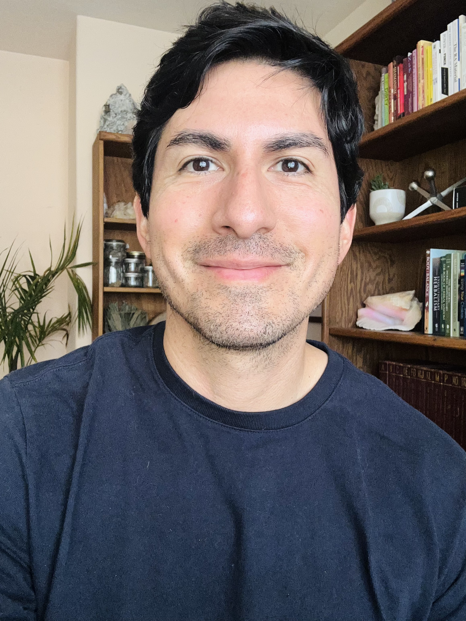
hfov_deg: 46.8
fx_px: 538
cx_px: 233
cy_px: 310
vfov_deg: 60.0
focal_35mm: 30
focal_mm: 2.69
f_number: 1.9
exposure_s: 1/60
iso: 40
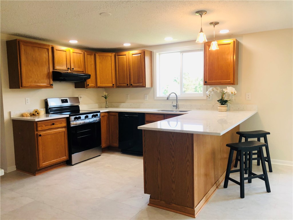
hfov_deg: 63.4
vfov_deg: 49.7
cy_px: 110
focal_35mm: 28
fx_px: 237
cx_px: 146
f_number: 1.8
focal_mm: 3.99
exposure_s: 1/40
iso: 25
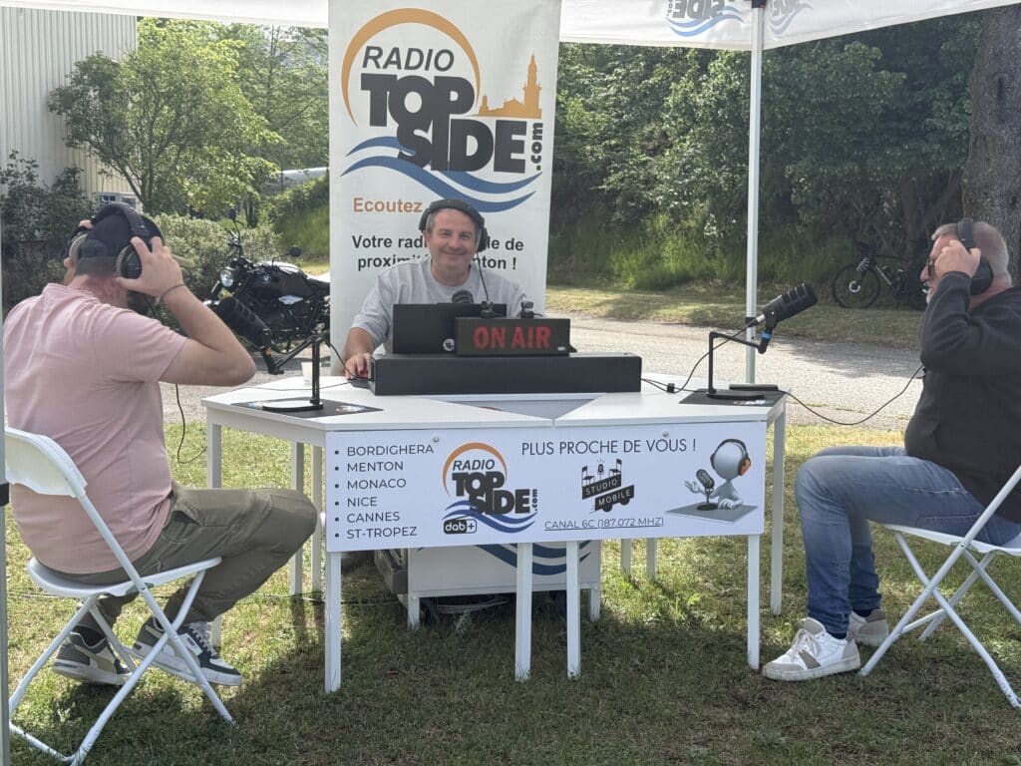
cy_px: 383
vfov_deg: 30.3
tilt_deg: -7.0
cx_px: 510
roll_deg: -1.2
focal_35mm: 48
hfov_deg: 39.7
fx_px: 1416
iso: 64
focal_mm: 6.76
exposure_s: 1/2667
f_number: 1.78
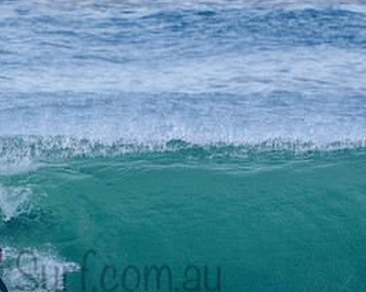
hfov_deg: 1.3
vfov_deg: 1.0
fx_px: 16635
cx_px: 76
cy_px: 260
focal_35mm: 1538
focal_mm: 500
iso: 640
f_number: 5.6
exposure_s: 1/2000
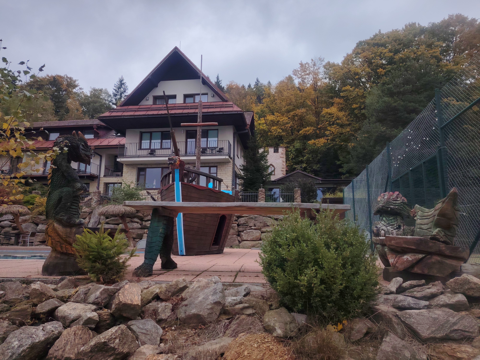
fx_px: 333
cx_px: 240
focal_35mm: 24
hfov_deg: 71.6
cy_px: 180
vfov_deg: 56.8
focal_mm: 5.25
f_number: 1.75
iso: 294
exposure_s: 1/900
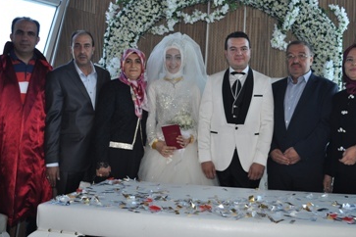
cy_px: 109
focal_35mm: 37
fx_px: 366
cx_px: 189
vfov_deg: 35.9
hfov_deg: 51.9
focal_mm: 20
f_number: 3.8
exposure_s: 1/200
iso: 400
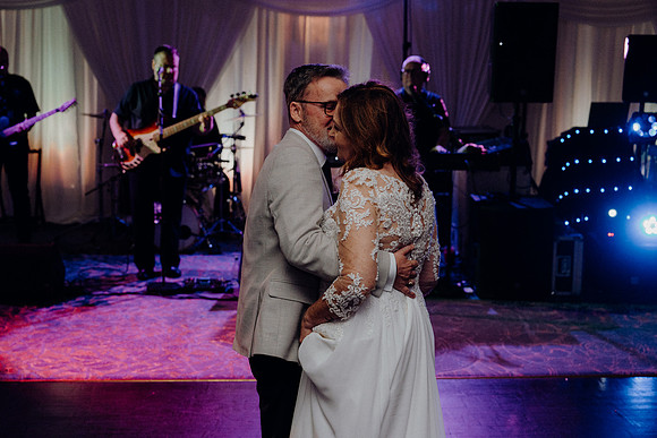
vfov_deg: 27.0
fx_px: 913
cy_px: 219
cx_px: 328
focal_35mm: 50
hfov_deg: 39.6
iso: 2500
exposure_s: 1/200
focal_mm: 50
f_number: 3.5
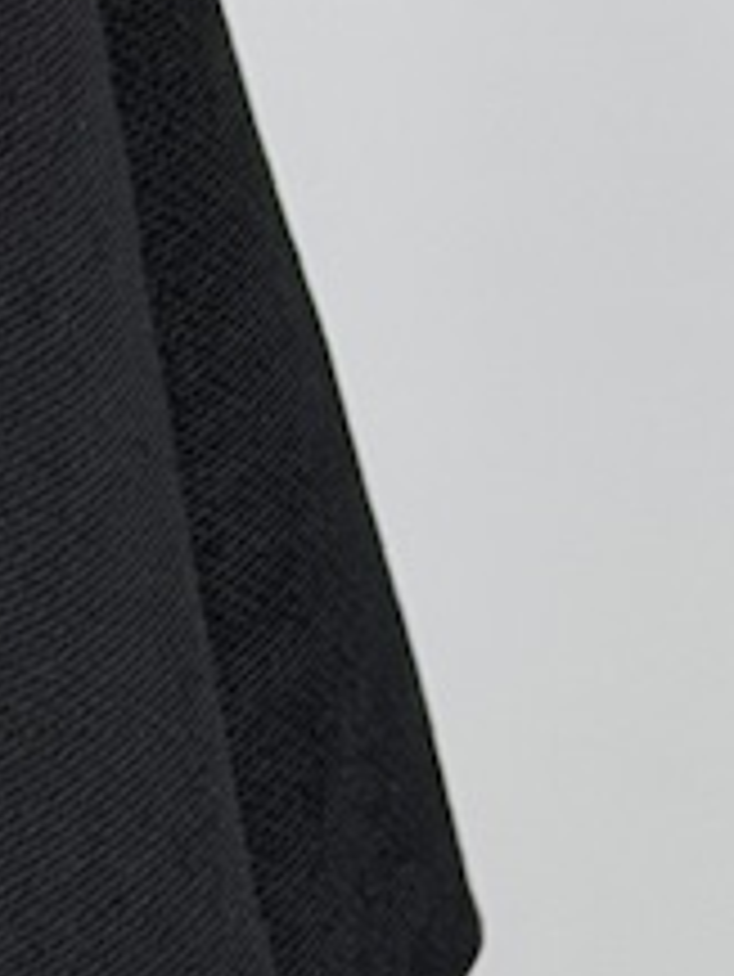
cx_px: -1063
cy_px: -576
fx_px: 7993
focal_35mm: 283
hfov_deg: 5.1
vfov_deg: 6.9
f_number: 1.78
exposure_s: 1/348
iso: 64
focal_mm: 6.76
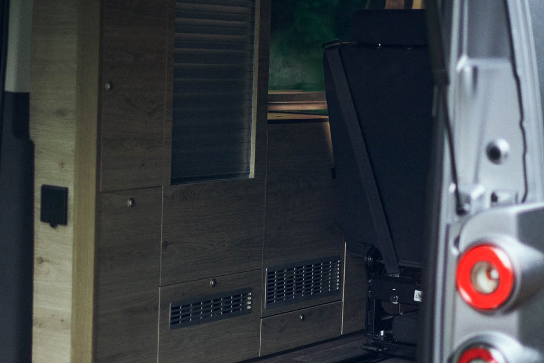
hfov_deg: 23.8
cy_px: 206
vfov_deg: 16.1
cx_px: 199
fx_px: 1285
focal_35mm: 85
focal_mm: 50
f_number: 1.4
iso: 800
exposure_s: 1/640
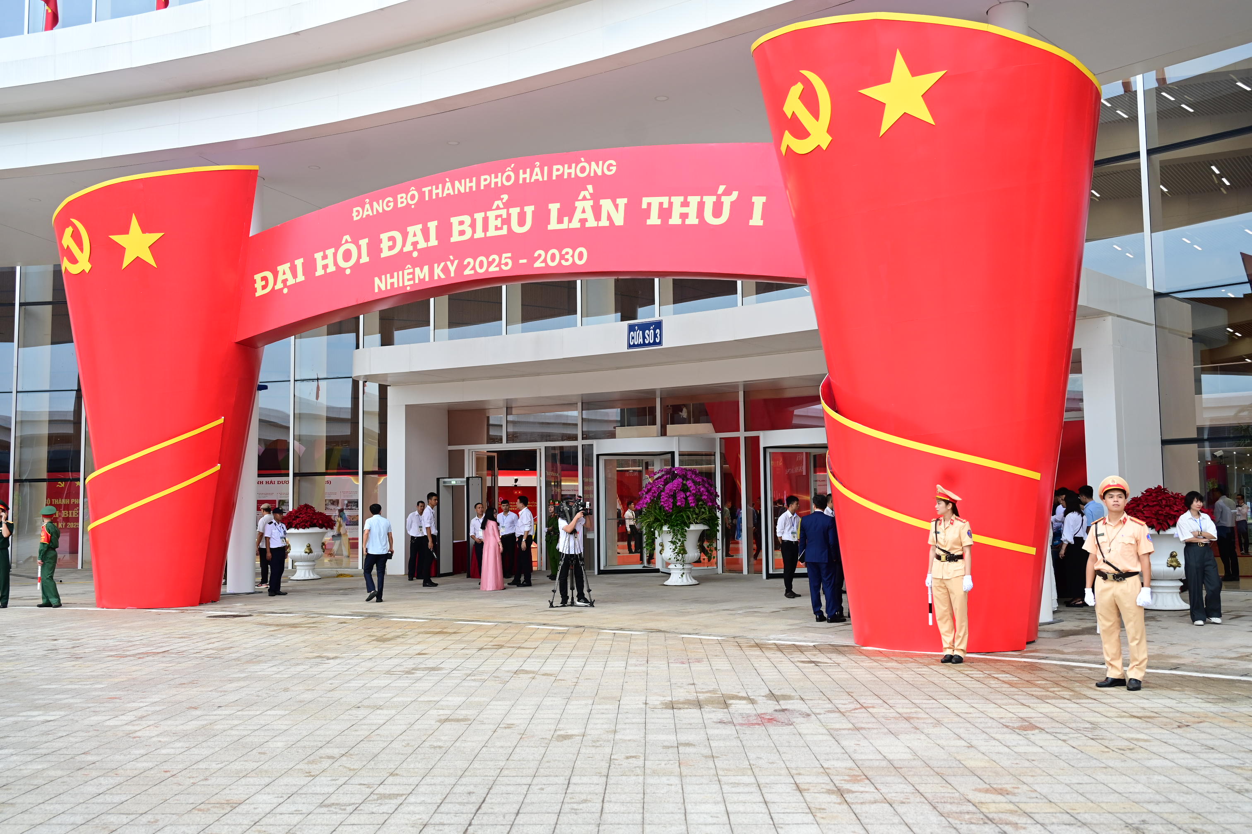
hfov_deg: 57.2
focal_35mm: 33
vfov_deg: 40.0
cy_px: 417
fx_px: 1148
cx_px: 626
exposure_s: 1/125
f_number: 4
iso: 320
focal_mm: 33
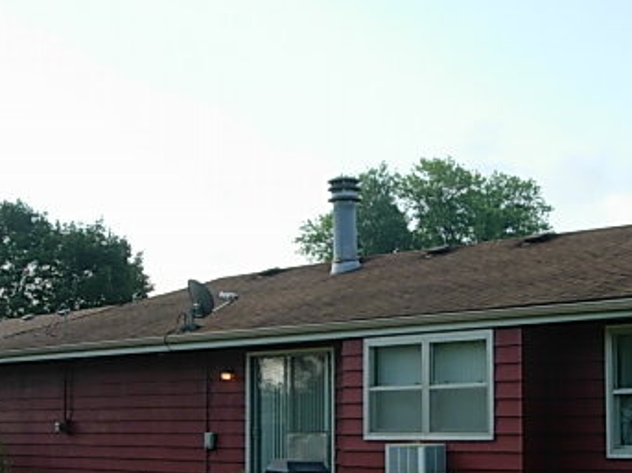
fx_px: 1296
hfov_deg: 27.2
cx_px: 429
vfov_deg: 20.6
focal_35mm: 71
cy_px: 337
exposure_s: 1/352
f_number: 4.8
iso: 79
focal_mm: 7.8
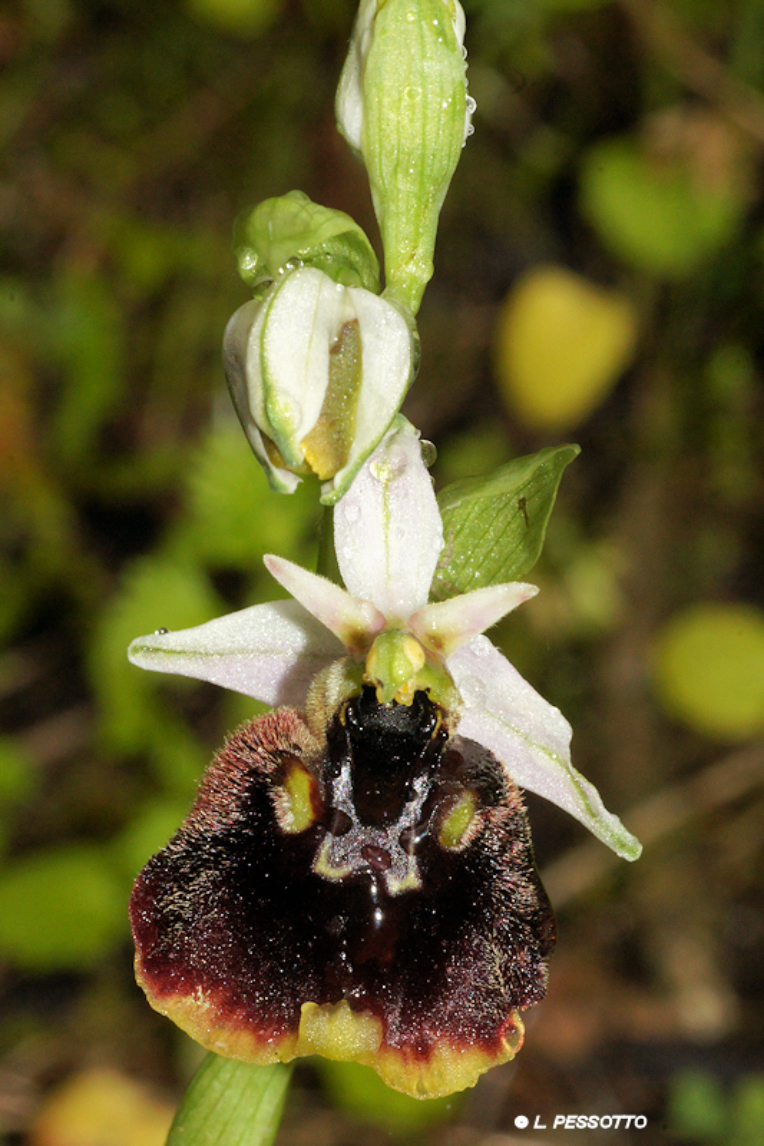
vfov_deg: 15.2
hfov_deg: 10.2
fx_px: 4299
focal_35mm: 135
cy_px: 573
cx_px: 382
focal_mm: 90
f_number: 22
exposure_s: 1/125
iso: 800
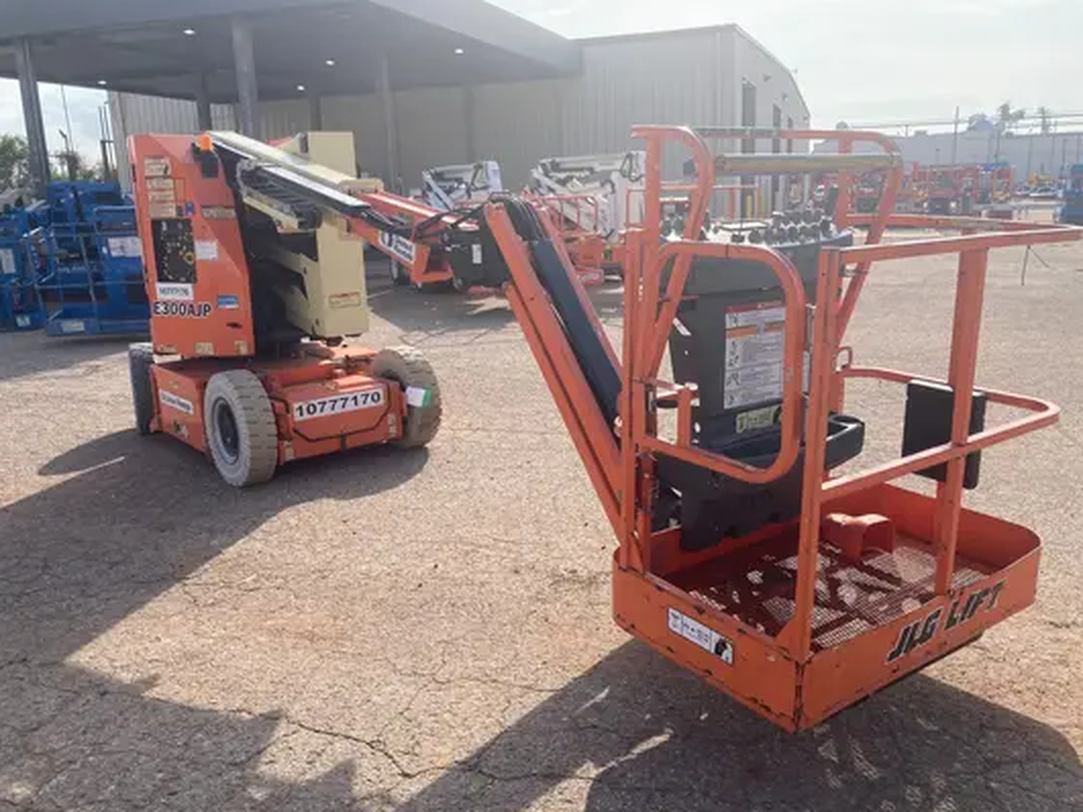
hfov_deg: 61.7
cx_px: 559
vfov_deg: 48.2
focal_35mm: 29
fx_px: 907
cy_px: 397
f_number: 1.8
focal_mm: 3.99
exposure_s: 1/1473
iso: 20
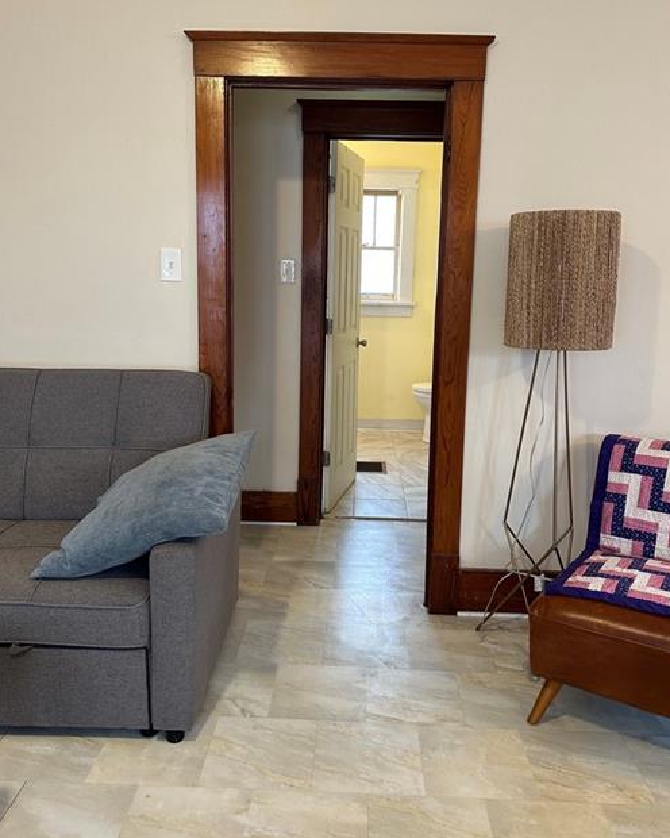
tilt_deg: -8.7
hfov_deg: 50.0
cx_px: 336
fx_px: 719
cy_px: 387
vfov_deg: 60.4
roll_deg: -1.6
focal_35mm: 29
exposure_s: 1/42
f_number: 1.78
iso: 160
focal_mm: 6.86
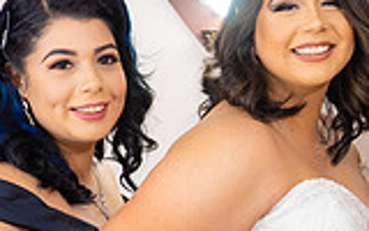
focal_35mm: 99
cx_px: 295
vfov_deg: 12.8
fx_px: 996
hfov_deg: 20.8
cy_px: 297
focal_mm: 24
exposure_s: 1/125
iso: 500
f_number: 2
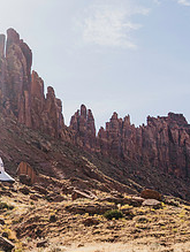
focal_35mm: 61
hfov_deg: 22.6
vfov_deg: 30.8
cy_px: 203
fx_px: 445
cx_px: -24
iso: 160
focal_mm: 24
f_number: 4.5
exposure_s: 1/1600
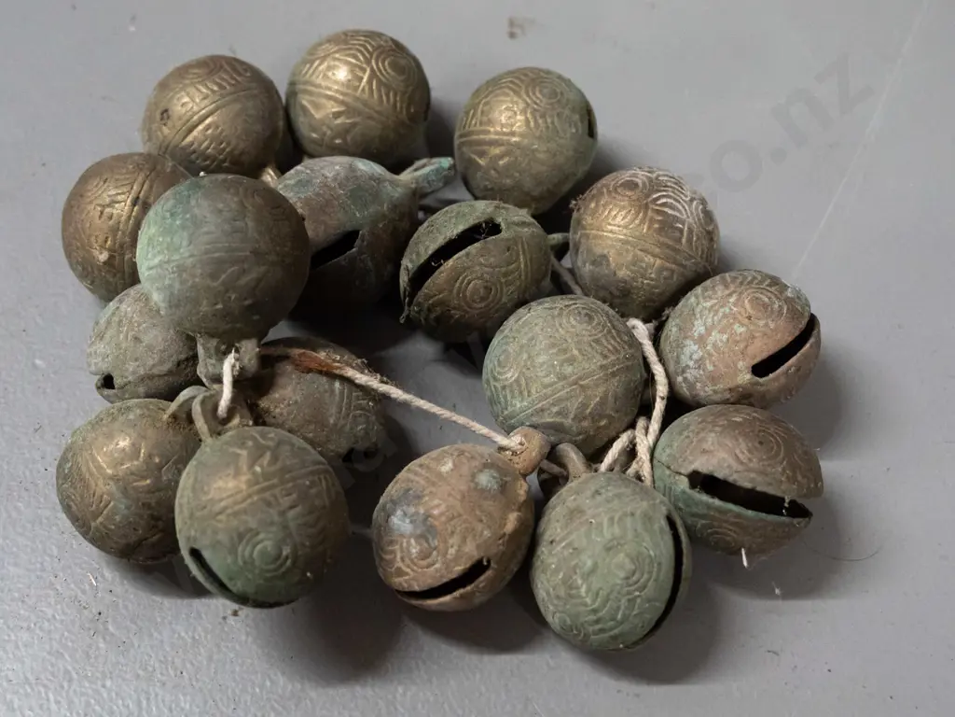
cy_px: 358
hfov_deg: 39.7
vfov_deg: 30.3
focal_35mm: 48
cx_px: 478
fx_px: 1324
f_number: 5
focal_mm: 24
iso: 3200
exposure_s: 1/160
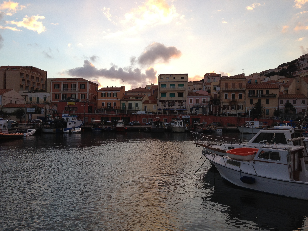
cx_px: 154
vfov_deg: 40.7
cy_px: 116
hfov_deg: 52.6
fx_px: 311
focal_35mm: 35
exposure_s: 1/325
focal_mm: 4.28
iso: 64
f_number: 2.4
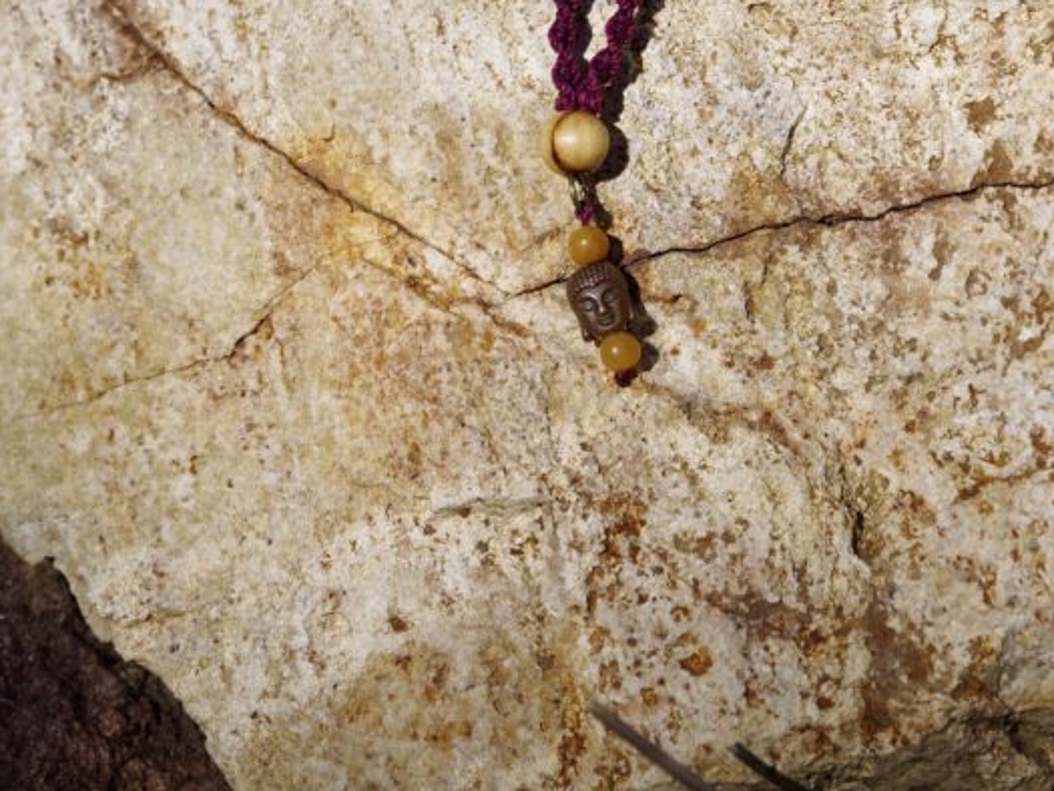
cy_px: -8
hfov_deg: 10.0
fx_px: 6000
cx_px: 617
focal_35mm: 197
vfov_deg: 7.5
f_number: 9
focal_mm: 105
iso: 100
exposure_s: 1/320
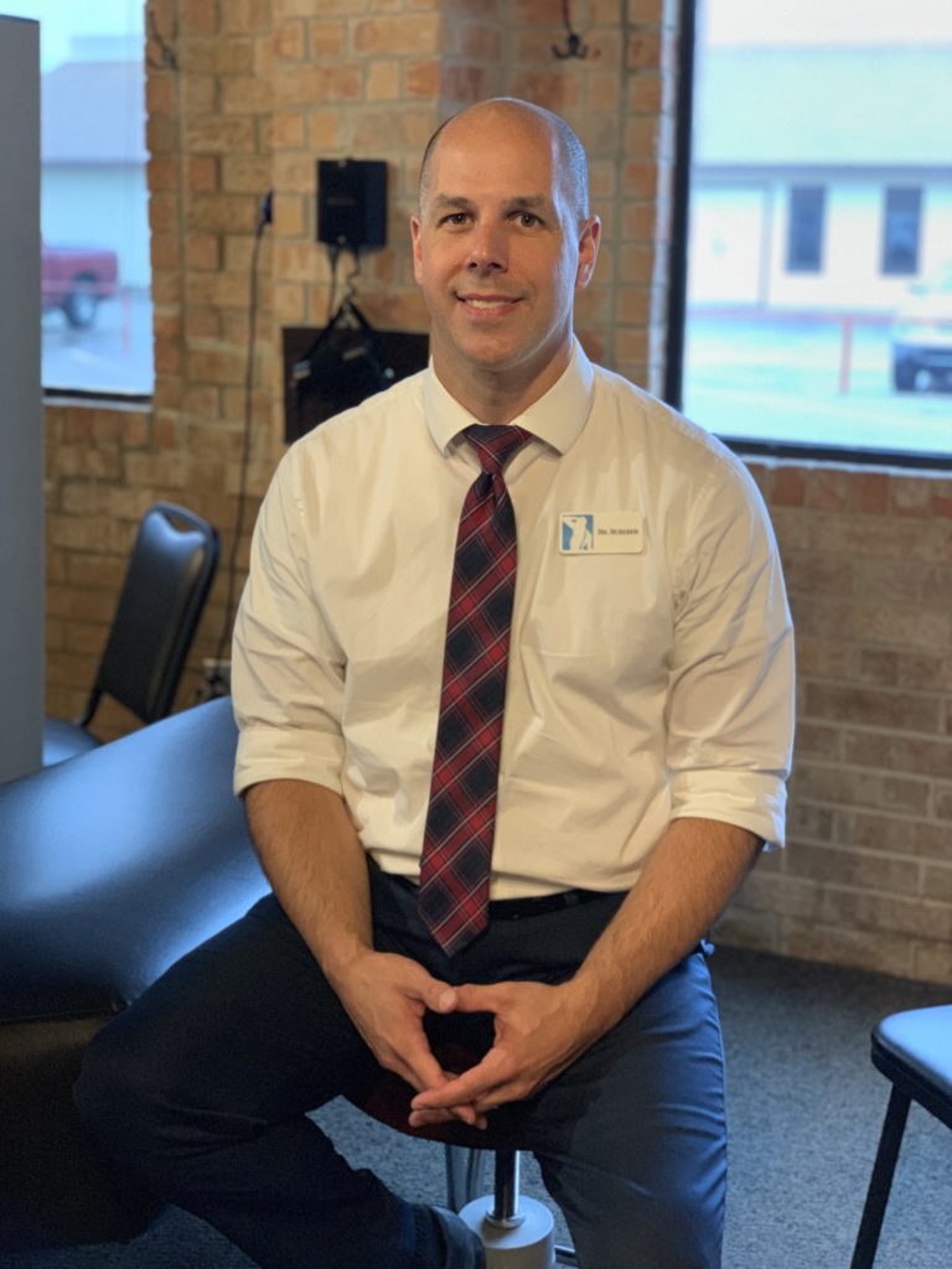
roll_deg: -1.5
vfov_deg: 36.8
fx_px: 1907
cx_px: 476
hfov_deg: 28.0
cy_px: 634
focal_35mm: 52
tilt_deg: -11.2
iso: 400
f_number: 2.4
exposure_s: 1/30
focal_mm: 6
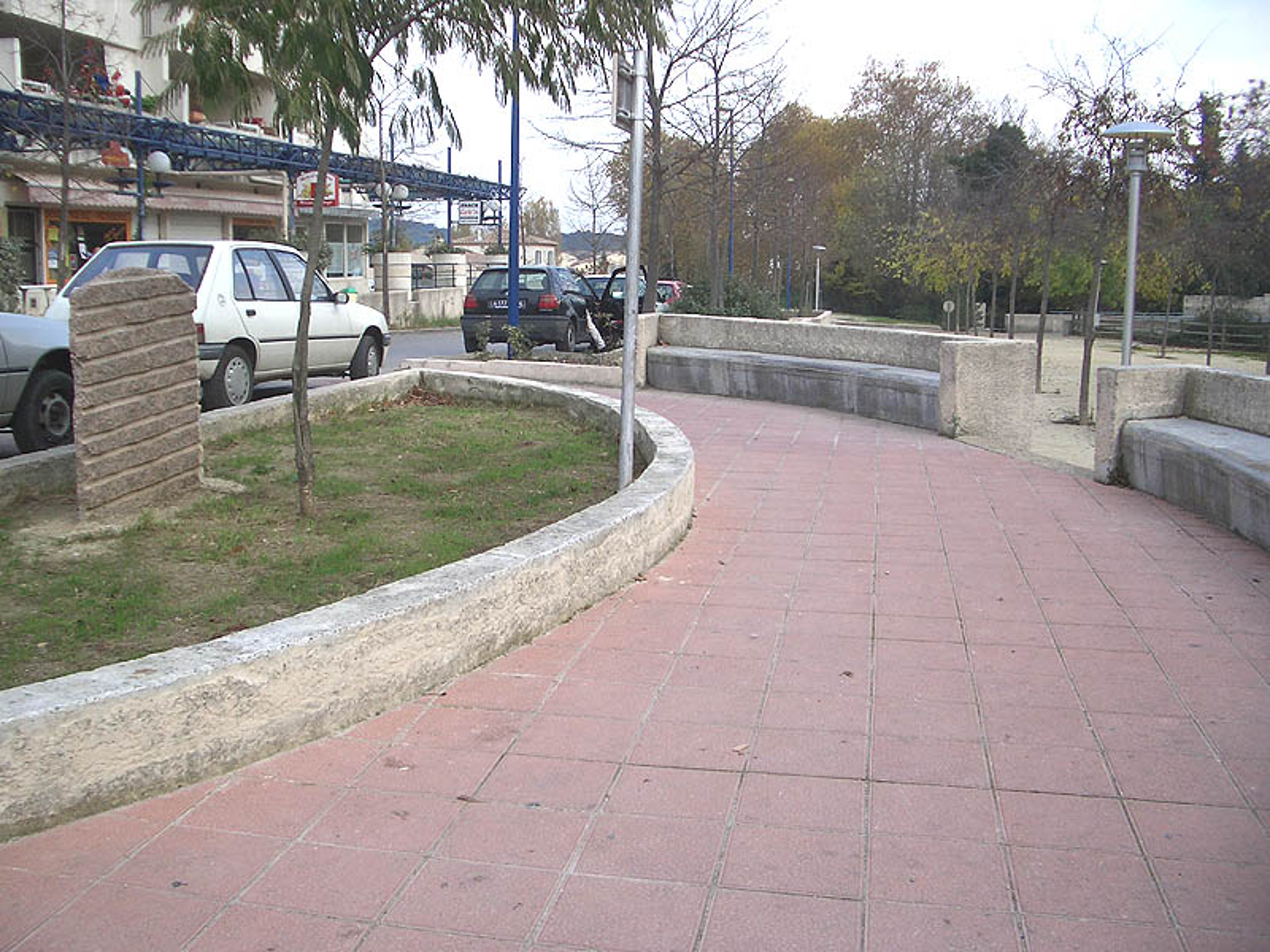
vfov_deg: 40.7
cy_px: 476
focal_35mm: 35
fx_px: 1284
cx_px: 635
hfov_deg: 52.6
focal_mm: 5.8
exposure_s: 1/250
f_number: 2.6
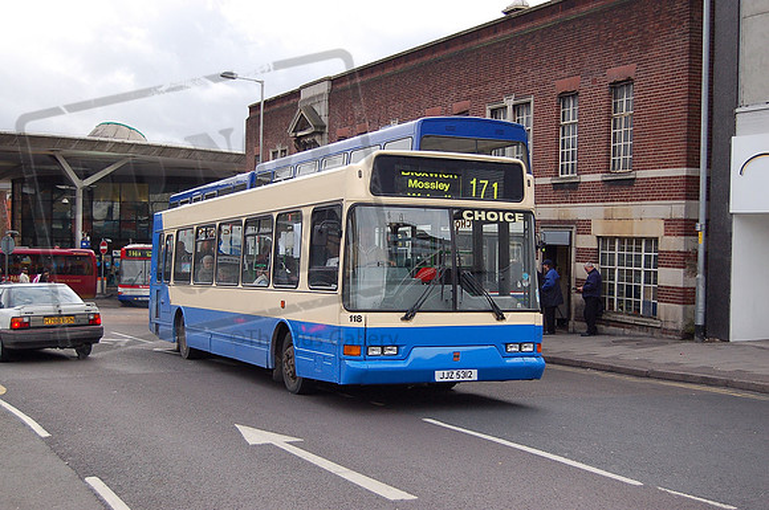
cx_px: 384
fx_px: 1088
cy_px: 255
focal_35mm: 51
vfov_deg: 26.4
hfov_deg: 38.9
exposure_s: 1/800
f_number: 4.5
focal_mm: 34
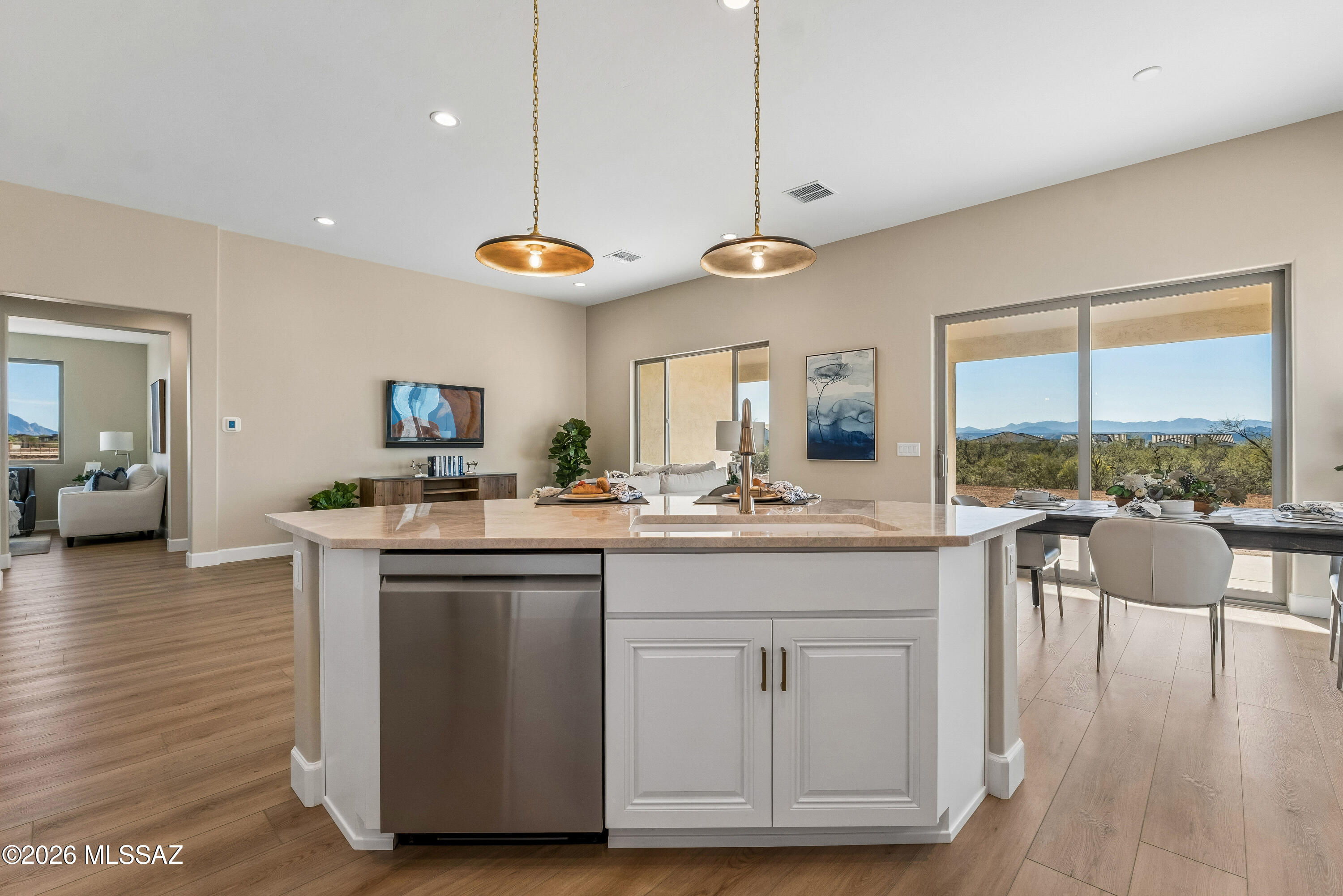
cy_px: 448
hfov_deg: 97.1
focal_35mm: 16
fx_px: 593
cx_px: 672
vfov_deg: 74.1
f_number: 8
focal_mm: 10.6
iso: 400
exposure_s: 1/125
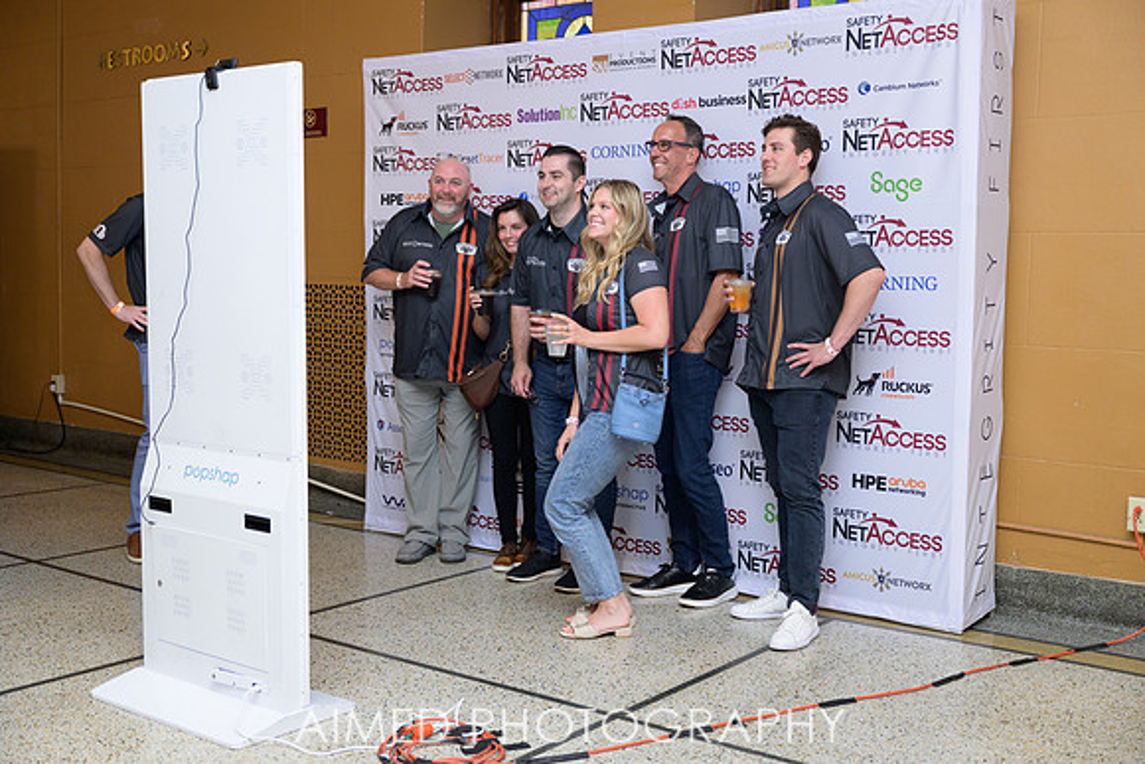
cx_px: 572
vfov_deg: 32.7
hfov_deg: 47.4
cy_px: 382
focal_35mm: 41
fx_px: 1303
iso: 500
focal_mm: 40
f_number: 2.8
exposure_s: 1/200
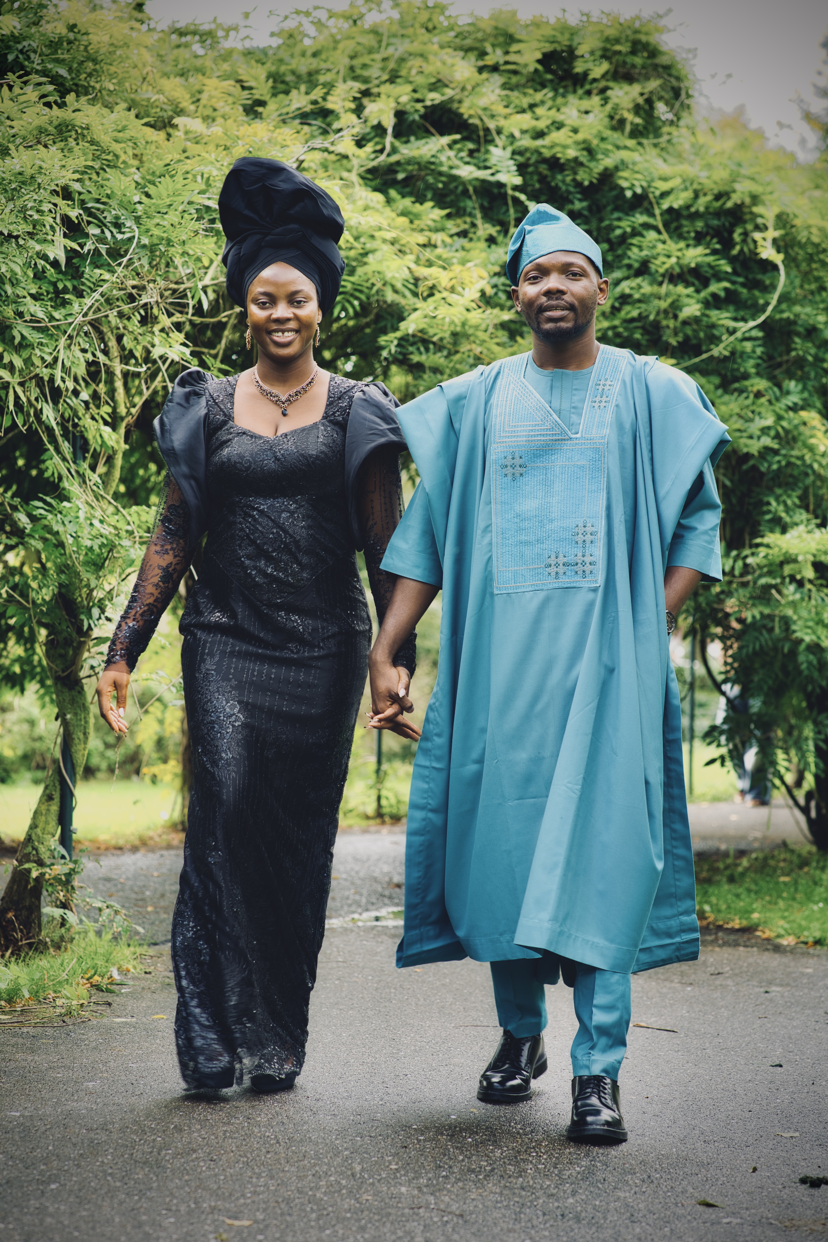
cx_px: 414
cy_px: 621
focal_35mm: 85
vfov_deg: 23.9
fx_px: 2933
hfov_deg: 16.1
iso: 100
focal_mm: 85
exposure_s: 1/125
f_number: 4
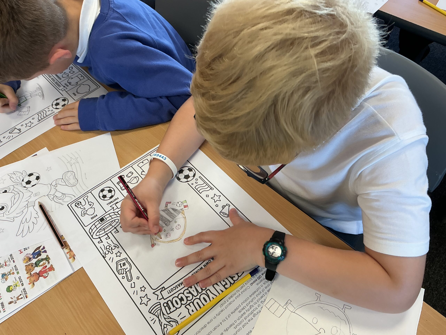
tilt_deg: -54.0
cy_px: 168
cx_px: 223
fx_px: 374
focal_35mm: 29
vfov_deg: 48.2
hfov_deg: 61.7
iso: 50
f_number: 1.8
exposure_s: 1/60
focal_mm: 3
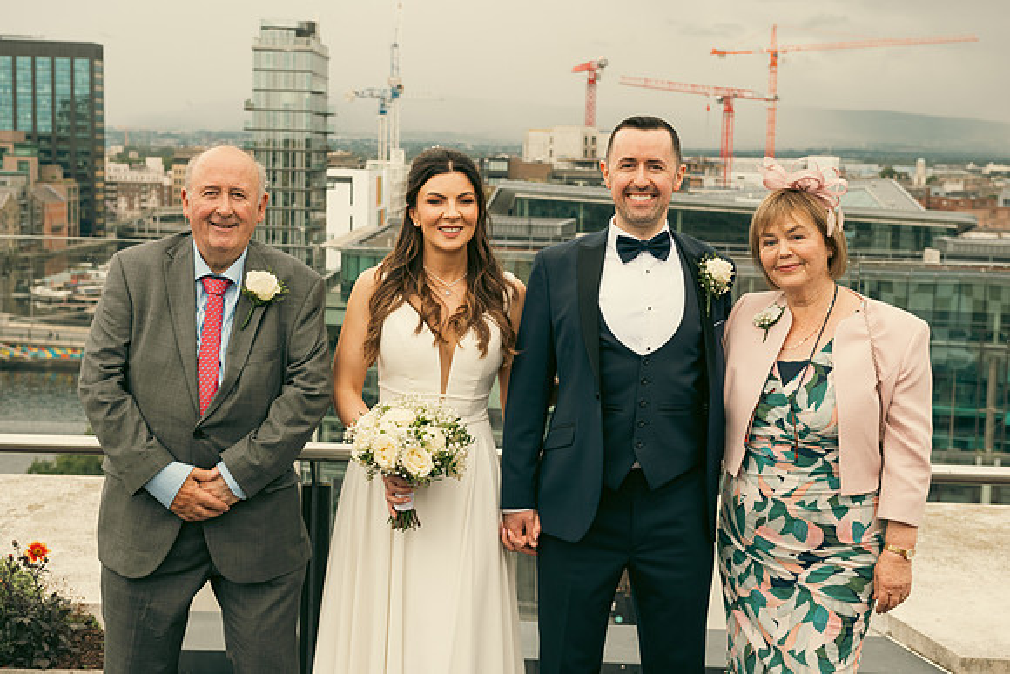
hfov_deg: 36.2
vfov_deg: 24.6
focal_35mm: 55
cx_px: 505
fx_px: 1543
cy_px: 337
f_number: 6.3
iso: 320
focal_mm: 55
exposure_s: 1/250
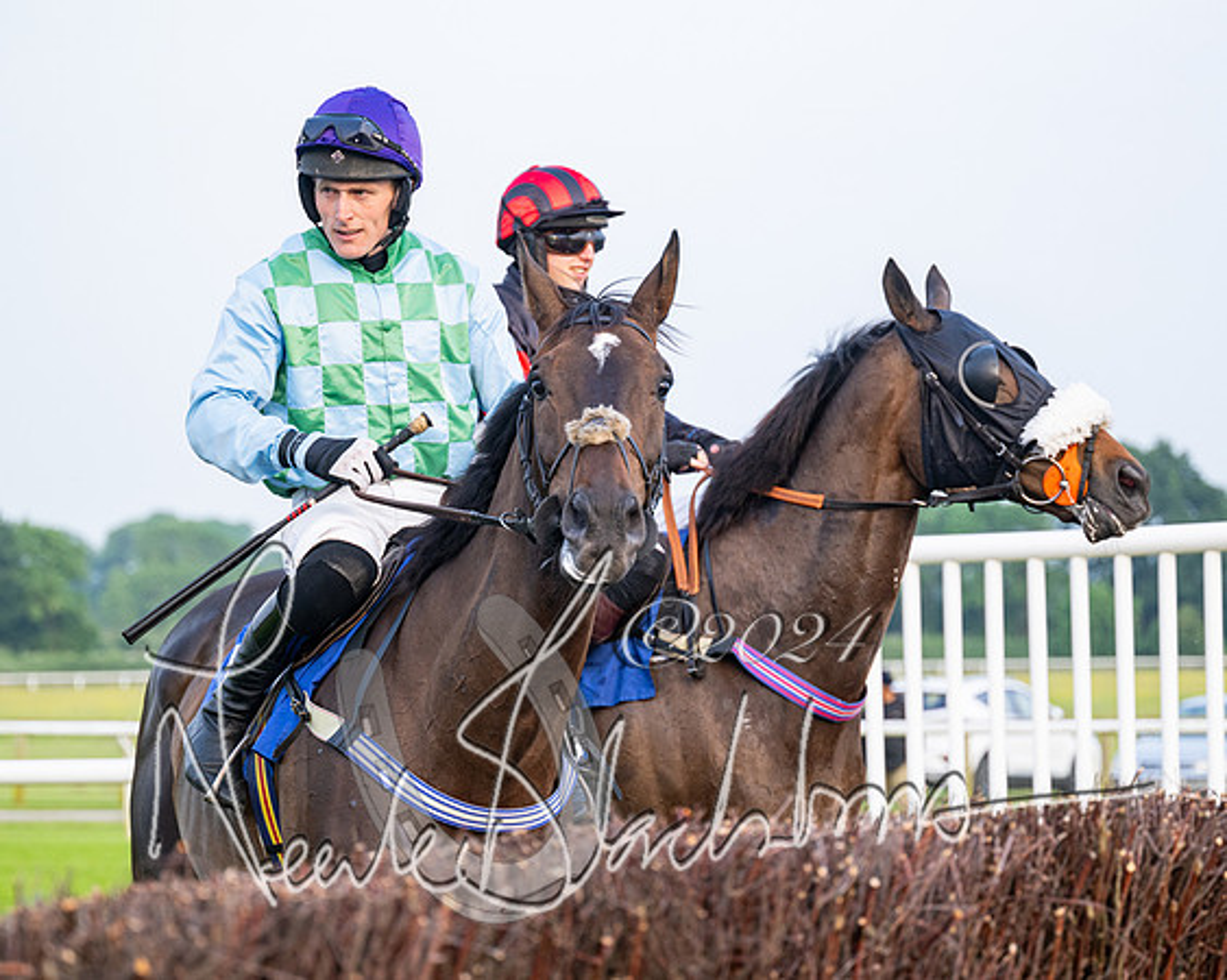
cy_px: 488
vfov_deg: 13.7
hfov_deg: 17.1
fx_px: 4075
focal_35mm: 112
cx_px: 638
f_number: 4
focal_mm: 98
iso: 400
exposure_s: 1/640
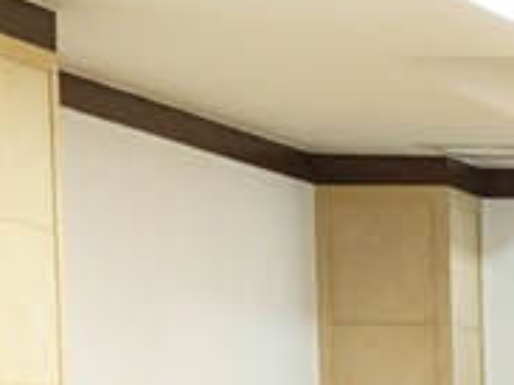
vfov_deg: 4.3
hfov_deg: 5.4
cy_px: 1106
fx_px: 4986
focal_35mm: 336
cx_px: 1705
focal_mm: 40
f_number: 2.8
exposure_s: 1/160
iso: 1000
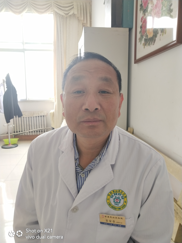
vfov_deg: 60.0
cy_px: 122
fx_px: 210
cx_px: 91
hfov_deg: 46.8
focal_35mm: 30
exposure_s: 1/50
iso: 161
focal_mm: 3.95
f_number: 1.8
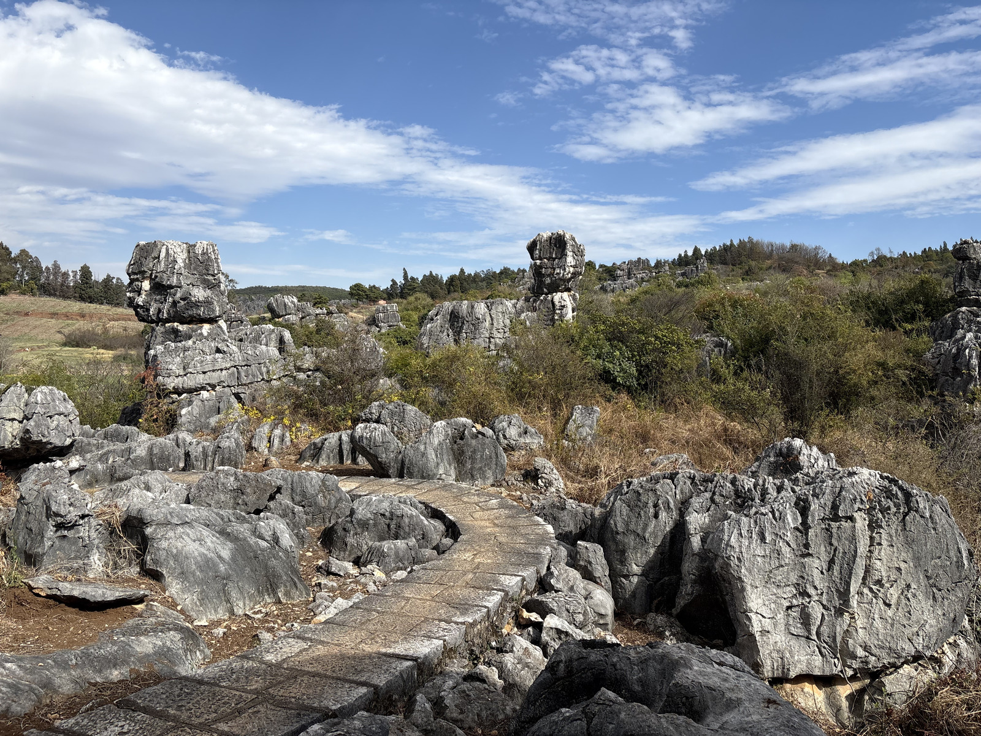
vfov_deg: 53.1
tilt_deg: -2.3
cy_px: 368
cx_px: 490
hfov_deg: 67.3
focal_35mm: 26
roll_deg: -0.1
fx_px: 737
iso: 50
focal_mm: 5.96
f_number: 1.6
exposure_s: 1/4065
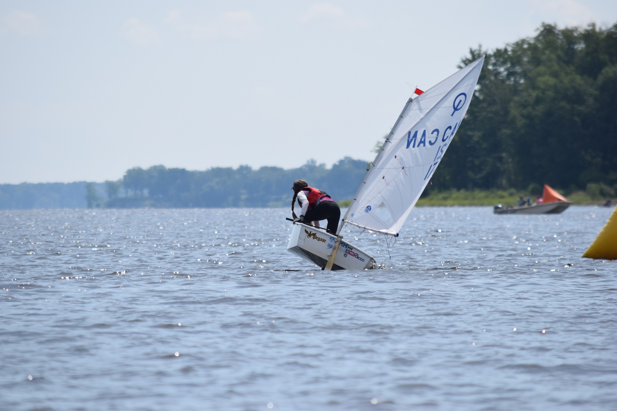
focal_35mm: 450
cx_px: 308
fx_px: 7712
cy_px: 206
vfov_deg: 3.1
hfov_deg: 4.6
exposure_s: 1/800
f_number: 7.1
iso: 200
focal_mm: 300
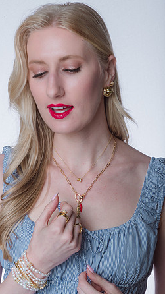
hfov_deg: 10.9
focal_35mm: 111
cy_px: 147
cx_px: 80
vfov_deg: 19.3
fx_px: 863
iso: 400
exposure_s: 1/250
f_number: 36
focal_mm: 105
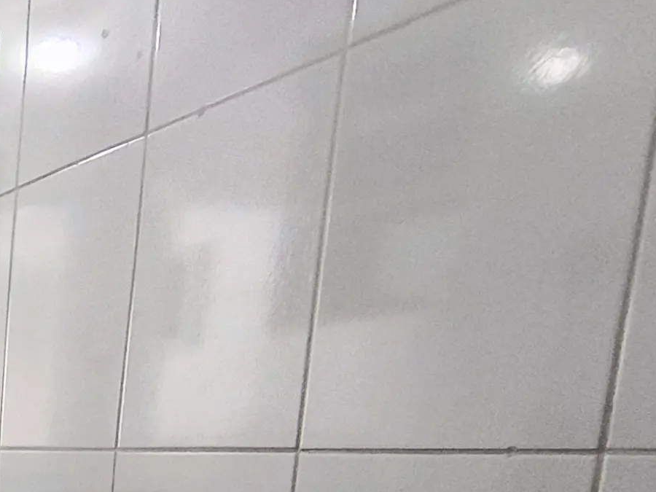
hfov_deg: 21.8
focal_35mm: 58
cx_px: -509
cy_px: 662
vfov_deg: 22.3
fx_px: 1099
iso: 80
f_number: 2.2
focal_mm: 1.65
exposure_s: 1/60
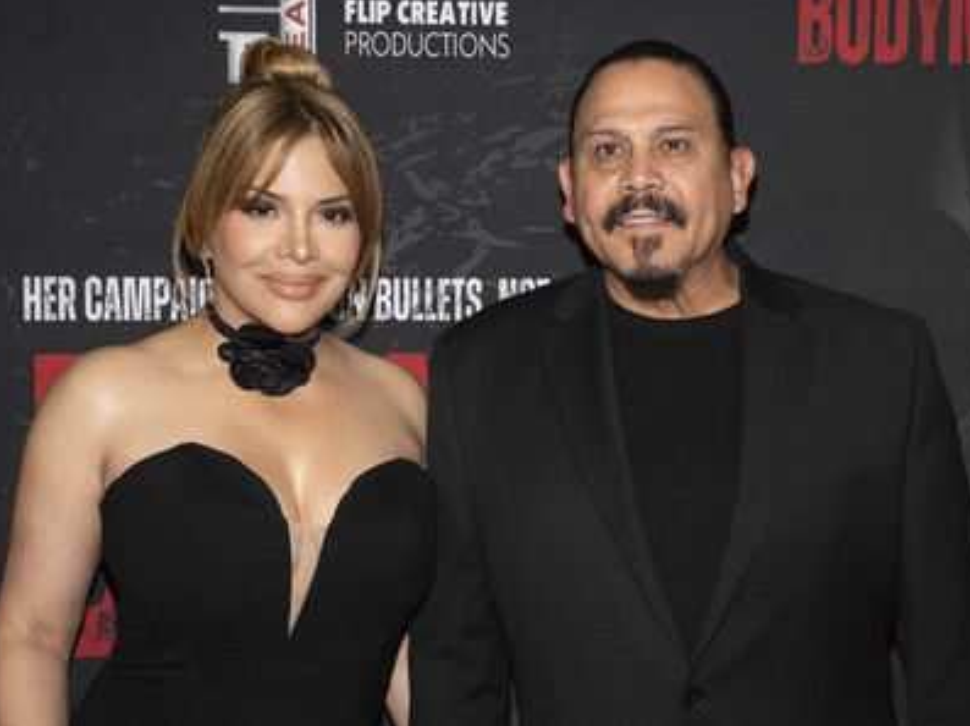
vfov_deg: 24.8
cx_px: 519
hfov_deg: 32.7
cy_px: 362
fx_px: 1652
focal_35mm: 59
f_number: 5.6
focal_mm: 54
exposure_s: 1/200
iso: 800
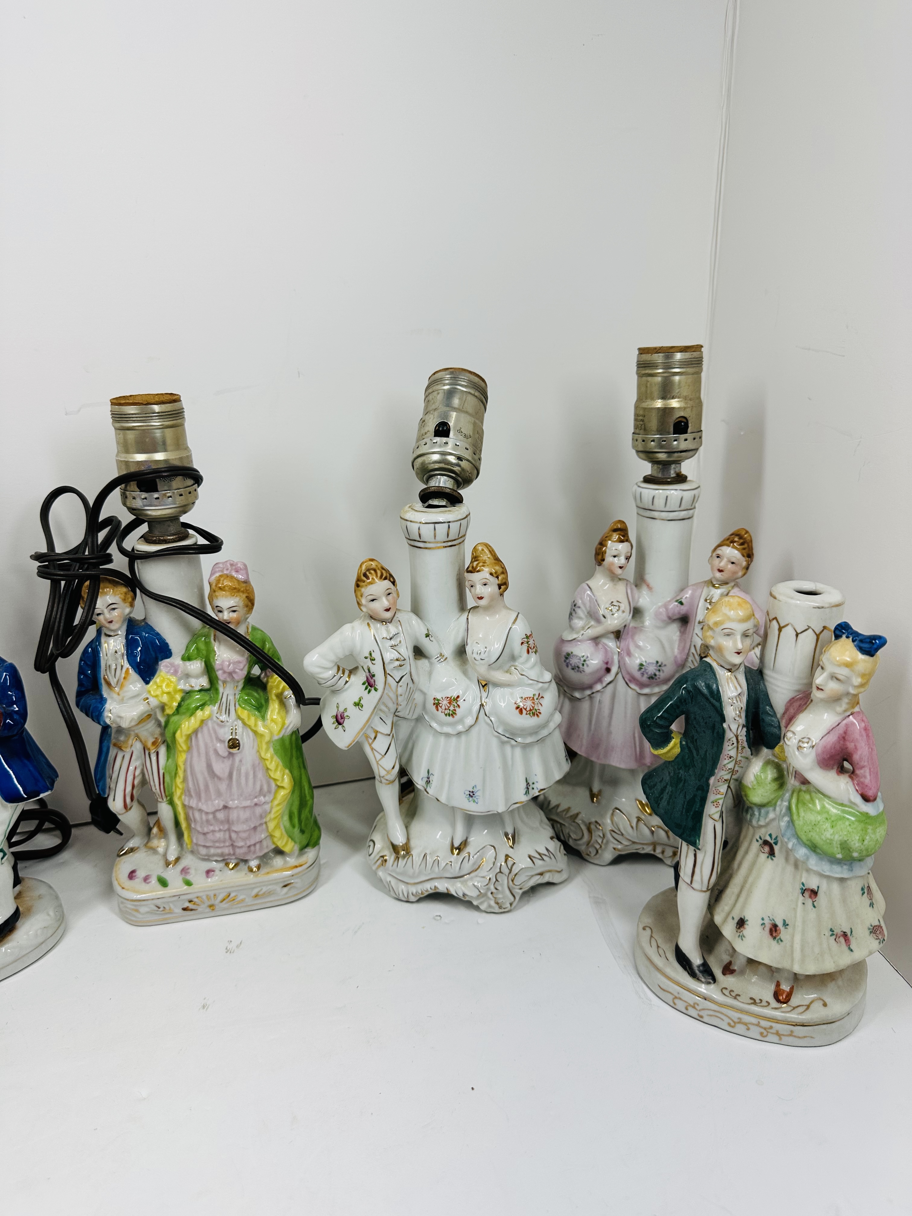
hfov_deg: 56.8
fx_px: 843
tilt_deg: -17.5
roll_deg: +0.3
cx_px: 456
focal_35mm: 24
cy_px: 608
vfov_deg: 71.6
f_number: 1.78
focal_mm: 6.86
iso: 80
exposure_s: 1/962
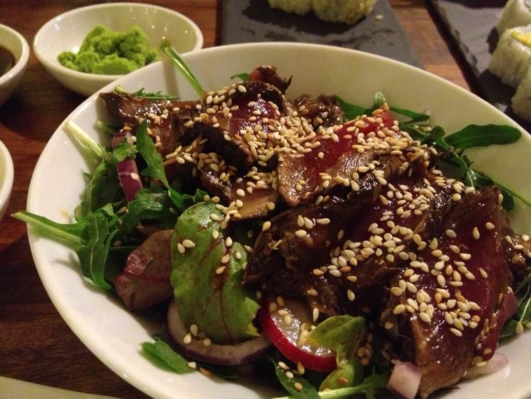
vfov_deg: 40.7
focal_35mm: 35
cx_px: 266
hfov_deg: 52.6
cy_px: 200
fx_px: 537
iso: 800
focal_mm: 4.28
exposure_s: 1/15
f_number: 2.4
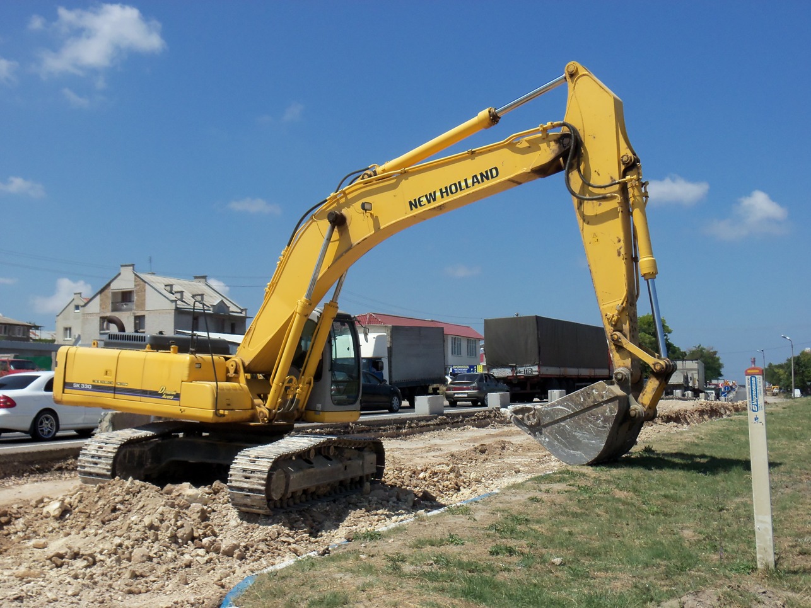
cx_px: 406
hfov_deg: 39.7
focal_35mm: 48
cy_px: 304
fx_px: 1125
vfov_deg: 30.3
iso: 80
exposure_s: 1/200
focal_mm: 8.7
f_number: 9.8
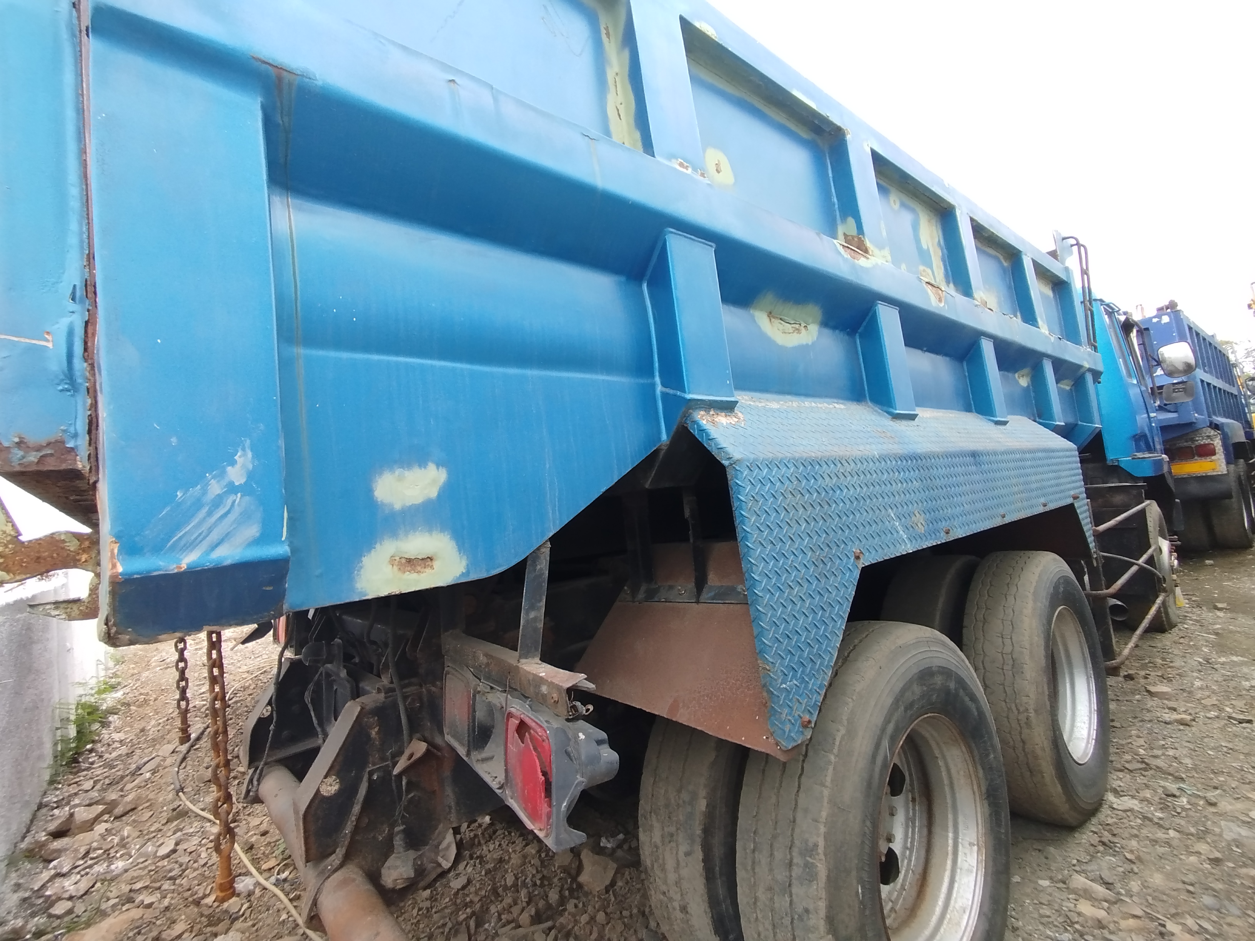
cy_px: 470
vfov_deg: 81.7
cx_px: 628
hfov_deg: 98.2
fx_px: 544
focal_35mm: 15
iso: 64
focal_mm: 1.65
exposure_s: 1/120
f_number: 2.2
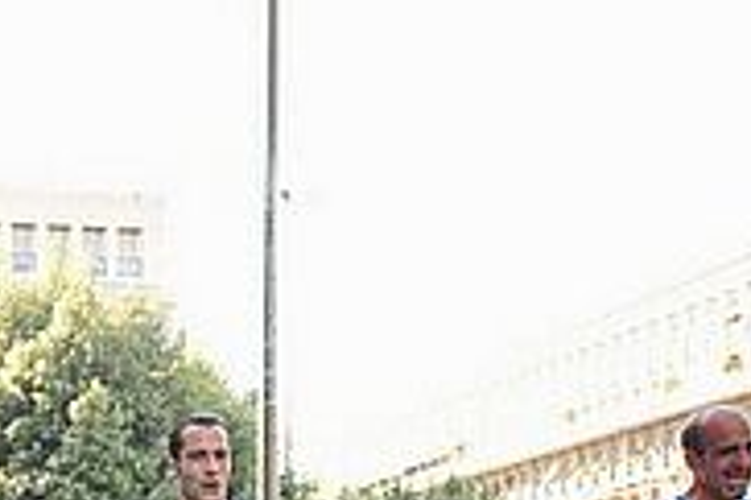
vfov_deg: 15.9
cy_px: 742
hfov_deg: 23.3
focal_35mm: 79
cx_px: -169
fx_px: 1647
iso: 400
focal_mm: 24
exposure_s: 1/400
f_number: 3.2
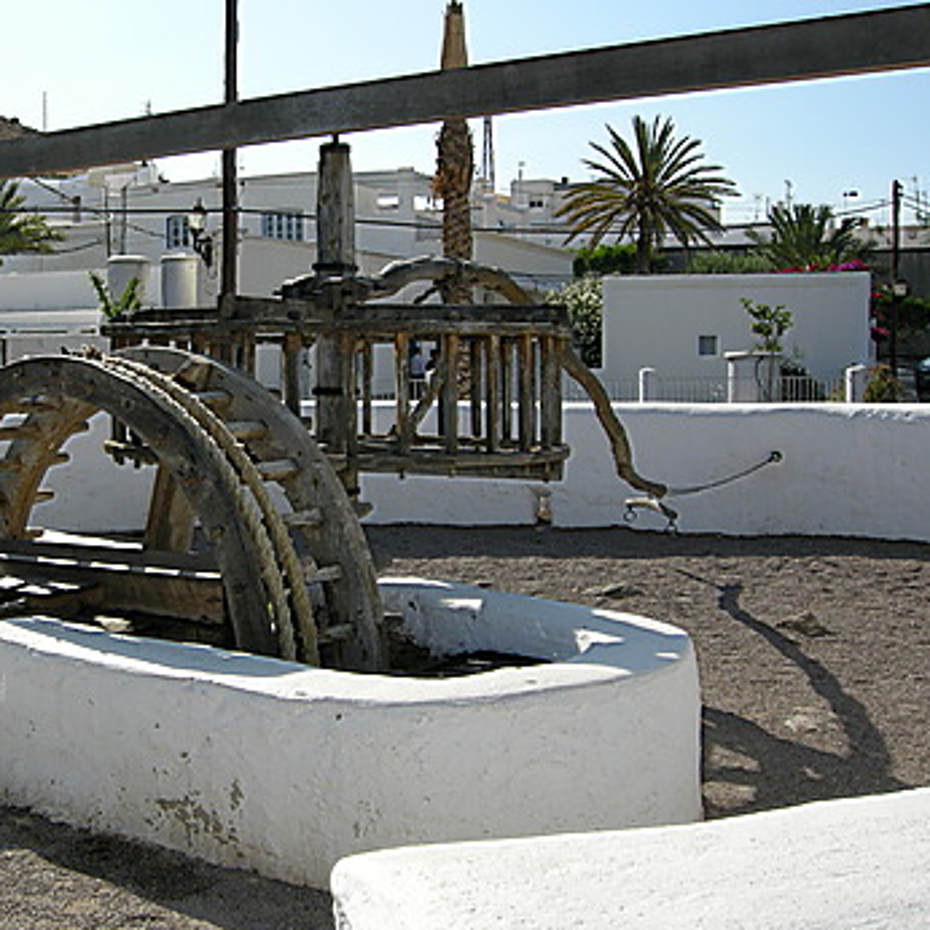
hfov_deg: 36.3
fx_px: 1398
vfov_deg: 36.8
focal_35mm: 46
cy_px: 461
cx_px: 293
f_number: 6.1
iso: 64
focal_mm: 7.5
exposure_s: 1/280
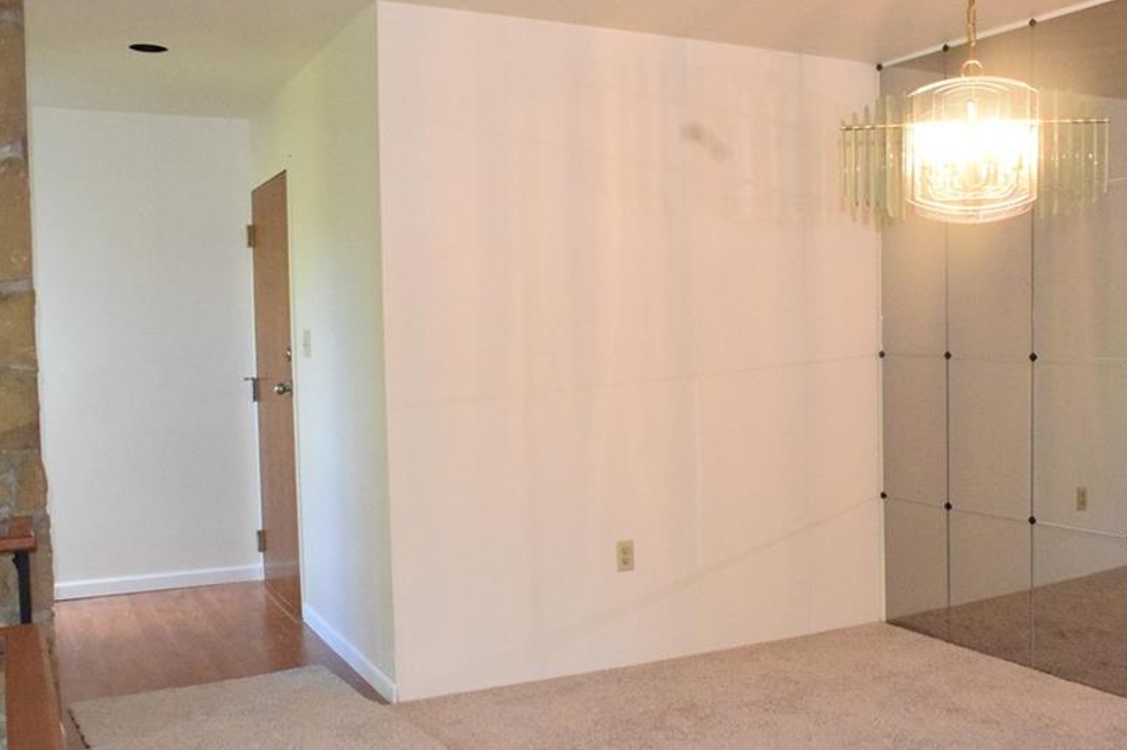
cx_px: 693
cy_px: 424
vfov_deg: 35.0
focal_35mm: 38
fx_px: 1189
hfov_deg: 50.3
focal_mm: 20
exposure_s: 1/200
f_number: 11
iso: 12800
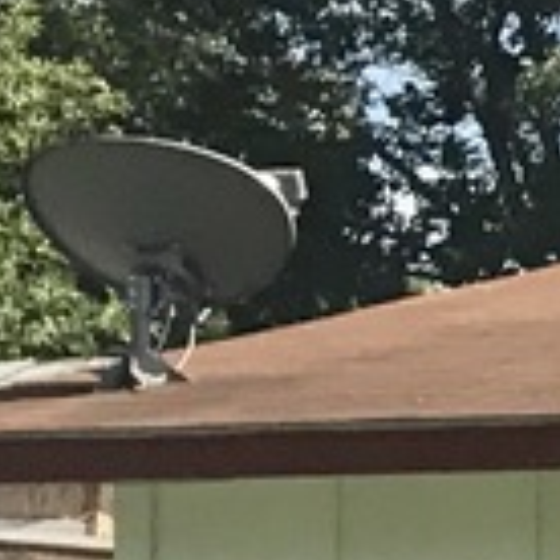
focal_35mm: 258
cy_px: 601
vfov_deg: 6.8
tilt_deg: +2.8
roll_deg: +1.2
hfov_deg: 5.3
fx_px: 4722
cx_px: 2820
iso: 20
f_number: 1.8
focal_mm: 3.99
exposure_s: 1/1880
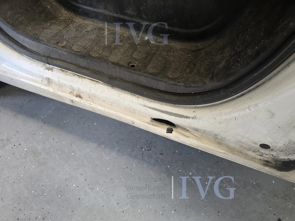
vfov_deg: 58.9
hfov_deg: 73.9
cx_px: 148
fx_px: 196
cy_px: 110
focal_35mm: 23
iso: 200
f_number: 1.7
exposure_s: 1/120
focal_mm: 6.3
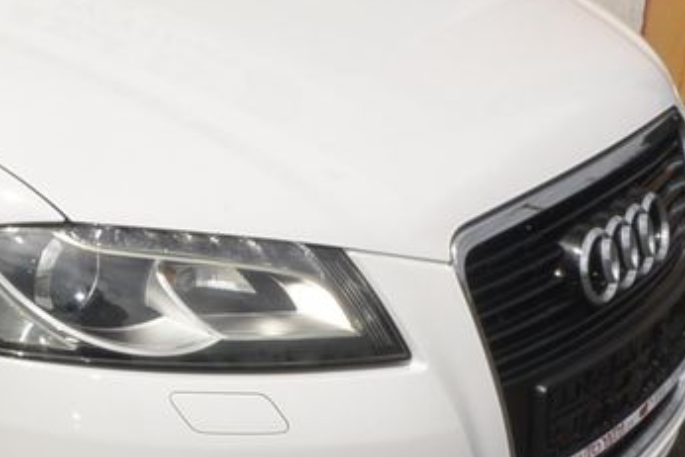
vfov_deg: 17.0
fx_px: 1523
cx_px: -109
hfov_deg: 23.4
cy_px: 128
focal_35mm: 80
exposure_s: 1/250
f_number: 14
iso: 160
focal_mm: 10
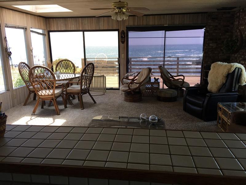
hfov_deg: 61.7
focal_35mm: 29
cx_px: 123
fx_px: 206
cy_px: 92
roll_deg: +0.4
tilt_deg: -12.9
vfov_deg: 48.2
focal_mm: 4.15
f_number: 2.2
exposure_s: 1/120
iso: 32
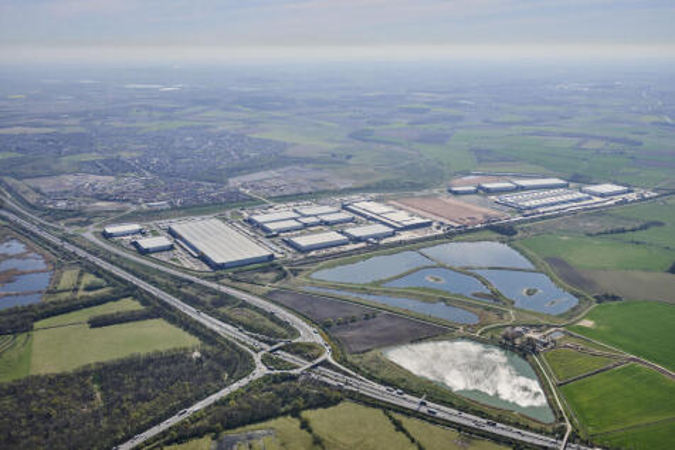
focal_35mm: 34
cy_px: 225
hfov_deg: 55.1
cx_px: 338
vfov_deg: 38.3
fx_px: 647
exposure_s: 1/1000
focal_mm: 34.5
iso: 320
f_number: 9
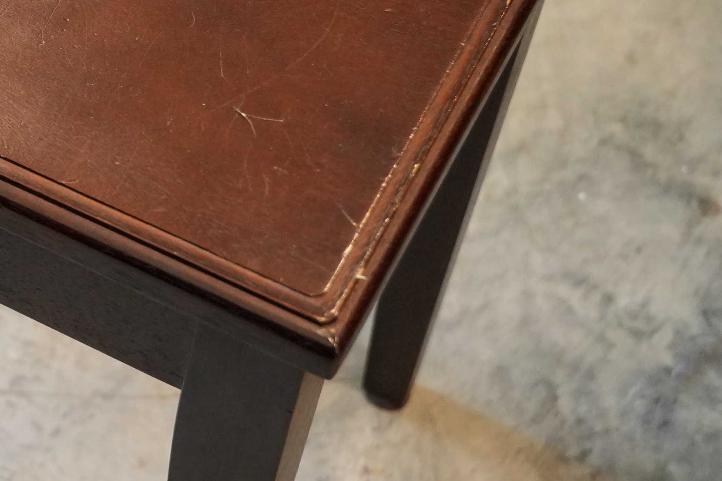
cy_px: 45
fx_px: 2225
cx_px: -178
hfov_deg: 17.4
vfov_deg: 12.2
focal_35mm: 111
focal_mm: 28
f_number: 2.8
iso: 2500
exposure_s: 1/160
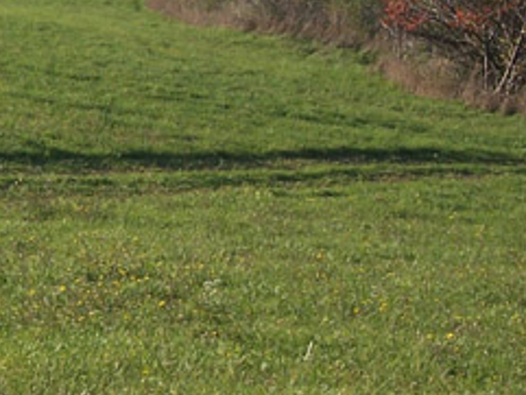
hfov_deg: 7.6
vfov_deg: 5.8
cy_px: 106
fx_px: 3922
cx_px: -35
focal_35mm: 258
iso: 80
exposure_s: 1/250
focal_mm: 14.8
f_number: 5.6
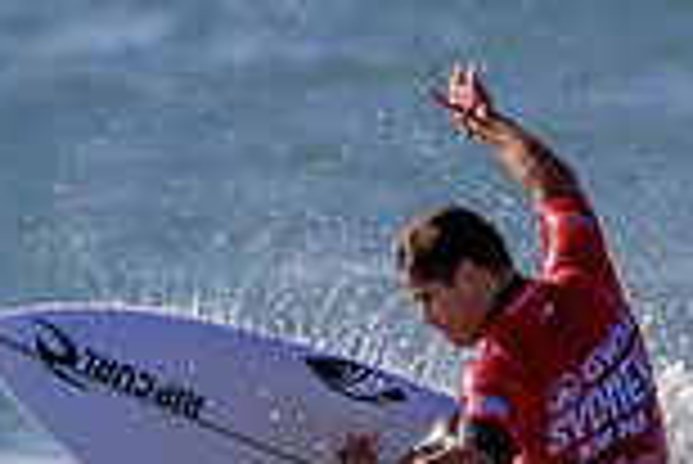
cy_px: 583
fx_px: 65298
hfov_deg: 0.6
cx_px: 387
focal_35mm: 3389
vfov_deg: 0.4
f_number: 11
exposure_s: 1/3200
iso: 1100
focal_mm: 900
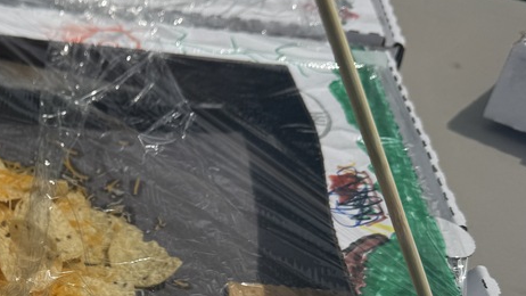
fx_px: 809
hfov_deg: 33.4
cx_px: 20
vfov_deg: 19.7
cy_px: 339
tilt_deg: -43.5
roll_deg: -3.8
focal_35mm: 58
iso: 80
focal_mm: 6.76
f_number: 1.78
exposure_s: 1/12346
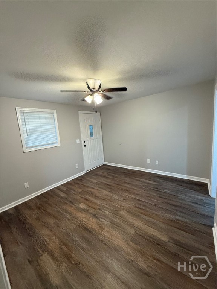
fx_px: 117
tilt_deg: -5.4
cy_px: 144
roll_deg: +3.4
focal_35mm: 14
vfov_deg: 102.1
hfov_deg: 85.7
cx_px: 108
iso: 400
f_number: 2.2
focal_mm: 2.22
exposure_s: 1/60
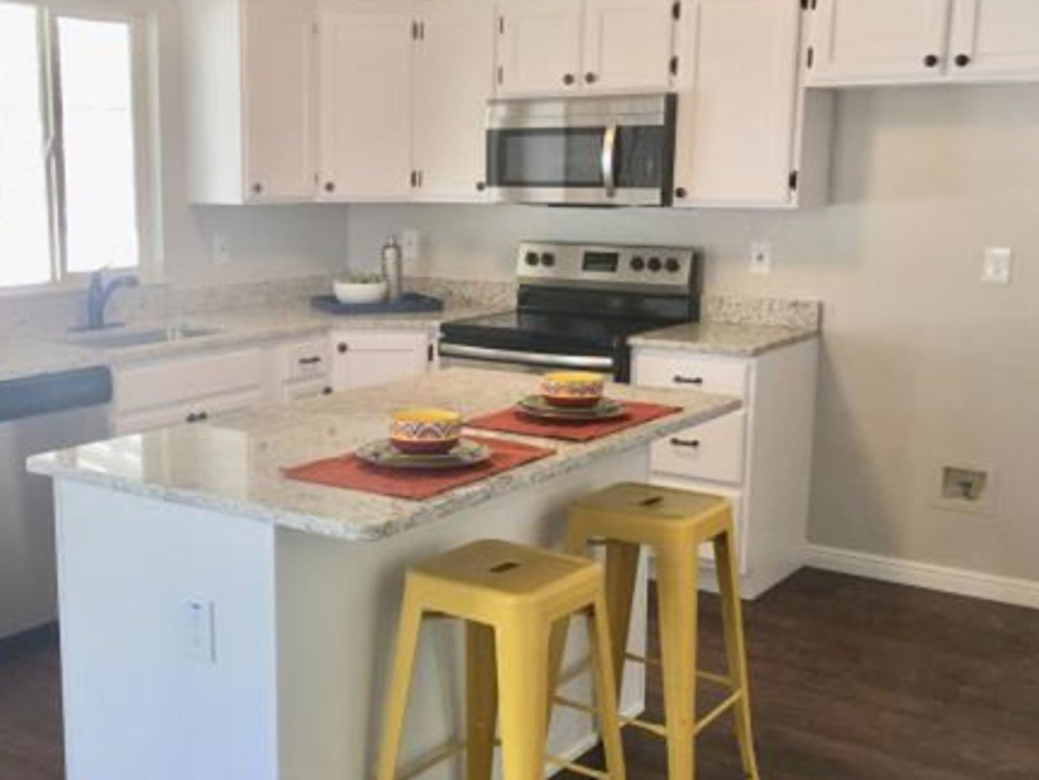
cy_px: 400
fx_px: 1291
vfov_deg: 33.6
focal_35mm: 43
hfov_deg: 43.3
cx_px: 356
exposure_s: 1/60
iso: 32
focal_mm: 4.15
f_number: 2.2
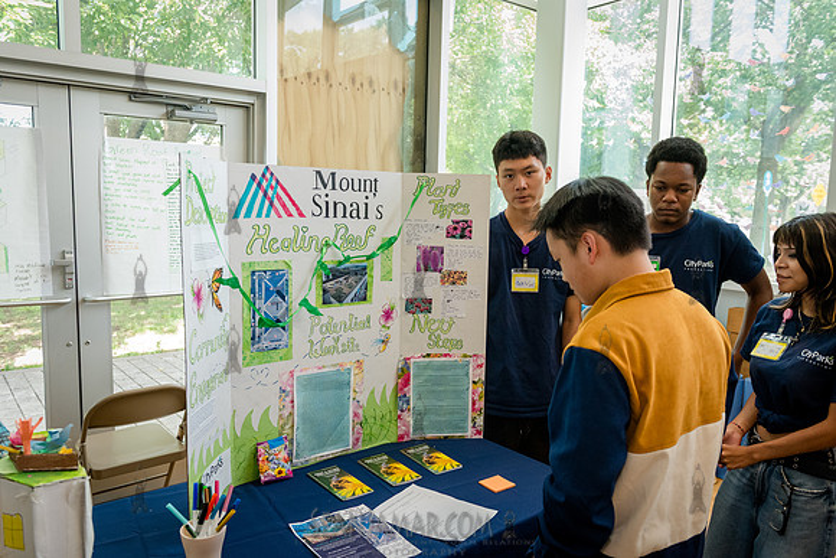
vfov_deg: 48.0
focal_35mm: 27
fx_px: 627
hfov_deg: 67.4
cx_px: 418
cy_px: 279
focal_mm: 27
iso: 3200
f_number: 4
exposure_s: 1/400
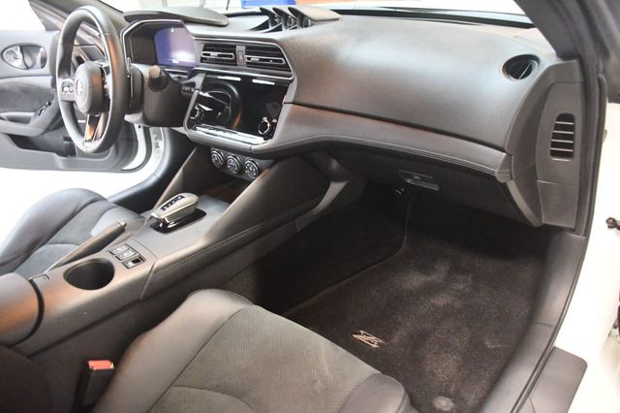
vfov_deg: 47.9
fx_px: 465
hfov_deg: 67.4
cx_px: 310
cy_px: 206
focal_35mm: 27
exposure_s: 1/60
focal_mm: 18
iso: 11400
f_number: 3.5
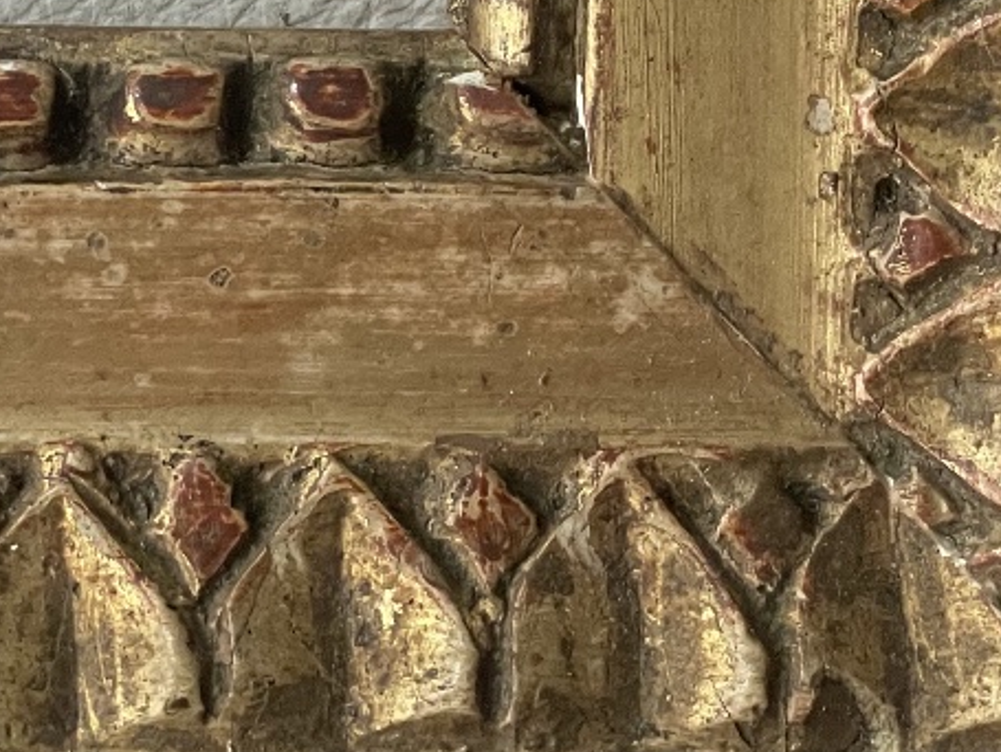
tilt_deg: -76.7
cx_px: 244
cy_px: -297
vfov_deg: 10.5
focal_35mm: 137
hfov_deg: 14.3
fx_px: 3965
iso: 200
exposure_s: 1/99
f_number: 2
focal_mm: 6
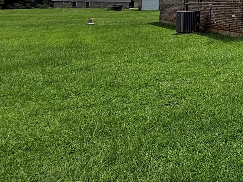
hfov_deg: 27.6
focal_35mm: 45
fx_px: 316
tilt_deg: +5.3
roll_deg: +0.3
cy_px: -24
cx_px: 370
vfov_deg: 28.8
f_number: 2.2
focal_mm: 2.22
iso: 20
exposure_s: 1/2024
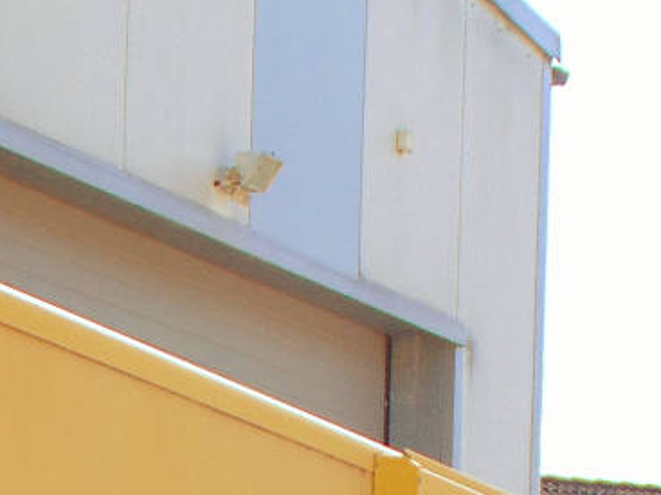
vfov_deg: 7.7
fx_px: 3493
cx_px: -59
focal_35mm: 183
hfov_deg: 10.7
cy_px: 1057
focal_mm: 7.6
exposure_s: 1/500
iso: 80
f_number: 3.3
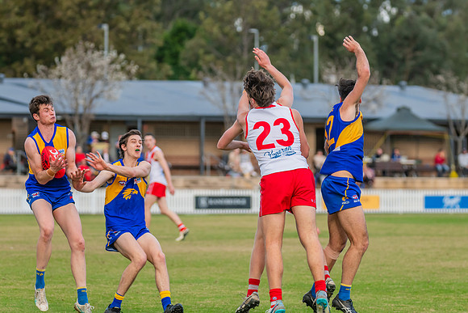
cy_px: 145
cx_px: 244
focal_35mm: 241
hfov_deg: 8.5
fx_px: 3139
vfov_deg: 5.7
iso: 800
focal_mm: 210
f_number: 5
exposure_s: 1/1250
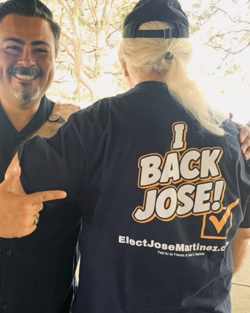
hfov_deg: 36.5
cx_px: 65
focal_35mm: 40
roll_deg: +0.3
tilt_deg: -6.3
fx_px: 370
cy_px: 149
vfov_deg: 45.8
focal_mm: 4.25
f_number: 1.8
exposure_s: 1/60
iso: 320
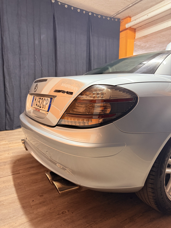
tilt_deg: -7.6
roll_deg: -0.2
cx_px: 86
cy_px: 114
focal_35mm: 24
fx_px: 158
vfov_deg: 71.6
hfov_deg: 56.8
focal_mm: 6.76
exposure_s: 1/50
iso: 320
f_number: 1.78
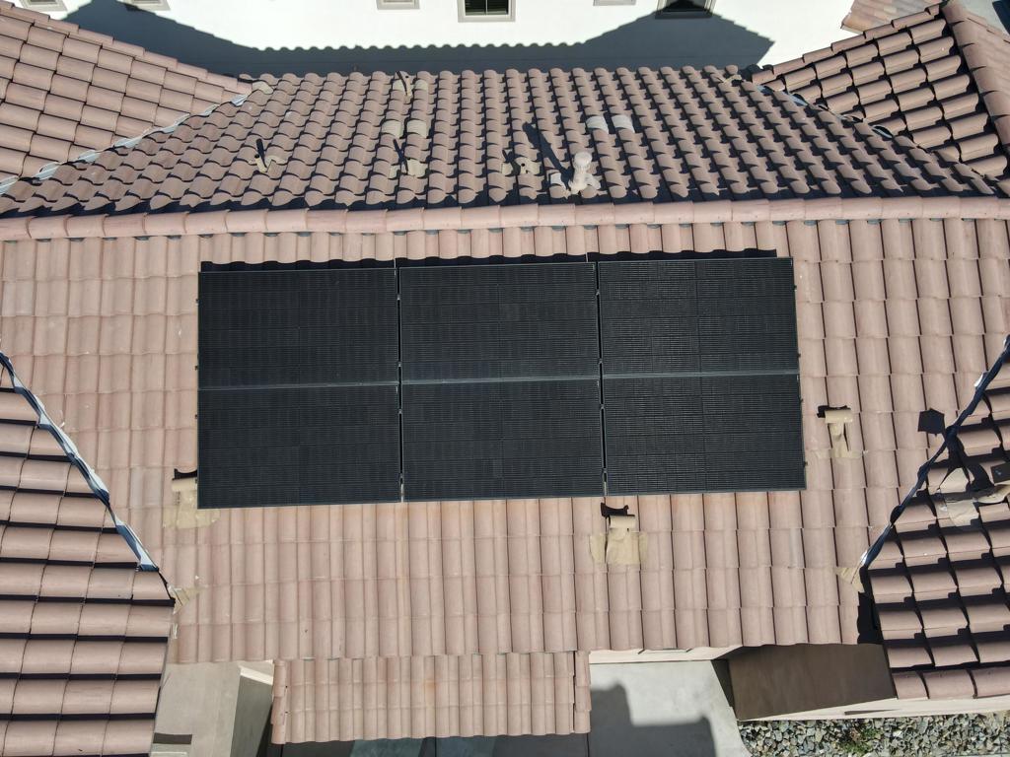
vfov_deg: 56.8
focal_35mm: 24
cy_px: 378
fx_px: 700
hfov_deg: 71.6
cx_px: 505
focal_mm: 4.5
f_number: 2.8
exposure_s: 1/800
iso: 100
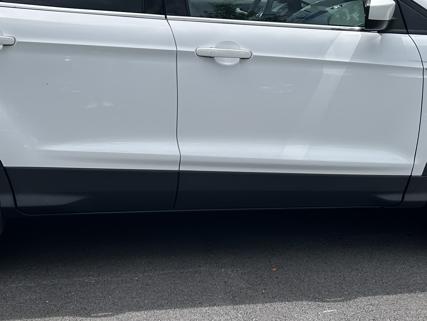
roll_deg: +0.5
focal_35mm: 60
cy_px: 87
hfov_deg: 32.1
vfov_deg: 24.2
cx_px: 175
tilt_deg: -14.1
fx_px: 740
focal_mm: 5.7
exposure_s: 1/3257
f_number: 1.5
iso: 50
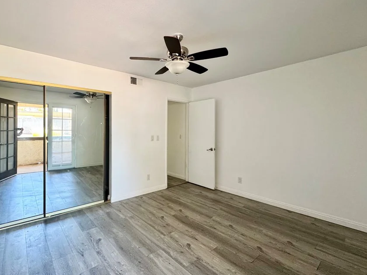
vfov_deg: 74.7
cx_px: 154
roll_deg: -0.6
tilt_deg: -0.7
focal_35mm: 17
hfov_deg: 90.3
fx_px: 180
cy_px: 132
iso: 250
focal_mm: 2.22
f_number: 2.2
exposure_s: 1/99
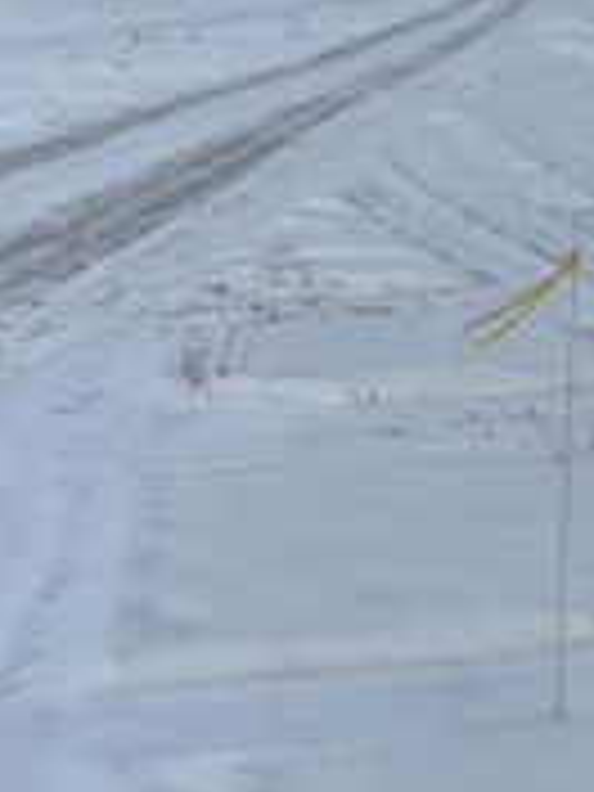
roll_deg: -0.9
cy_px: 270
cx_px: 266
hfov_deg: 20.7
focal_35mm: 71
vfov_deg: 27.3
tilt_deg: -9.0
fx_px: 1624
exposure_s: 1/4464
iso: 32
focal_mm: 4.2
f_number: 1.6
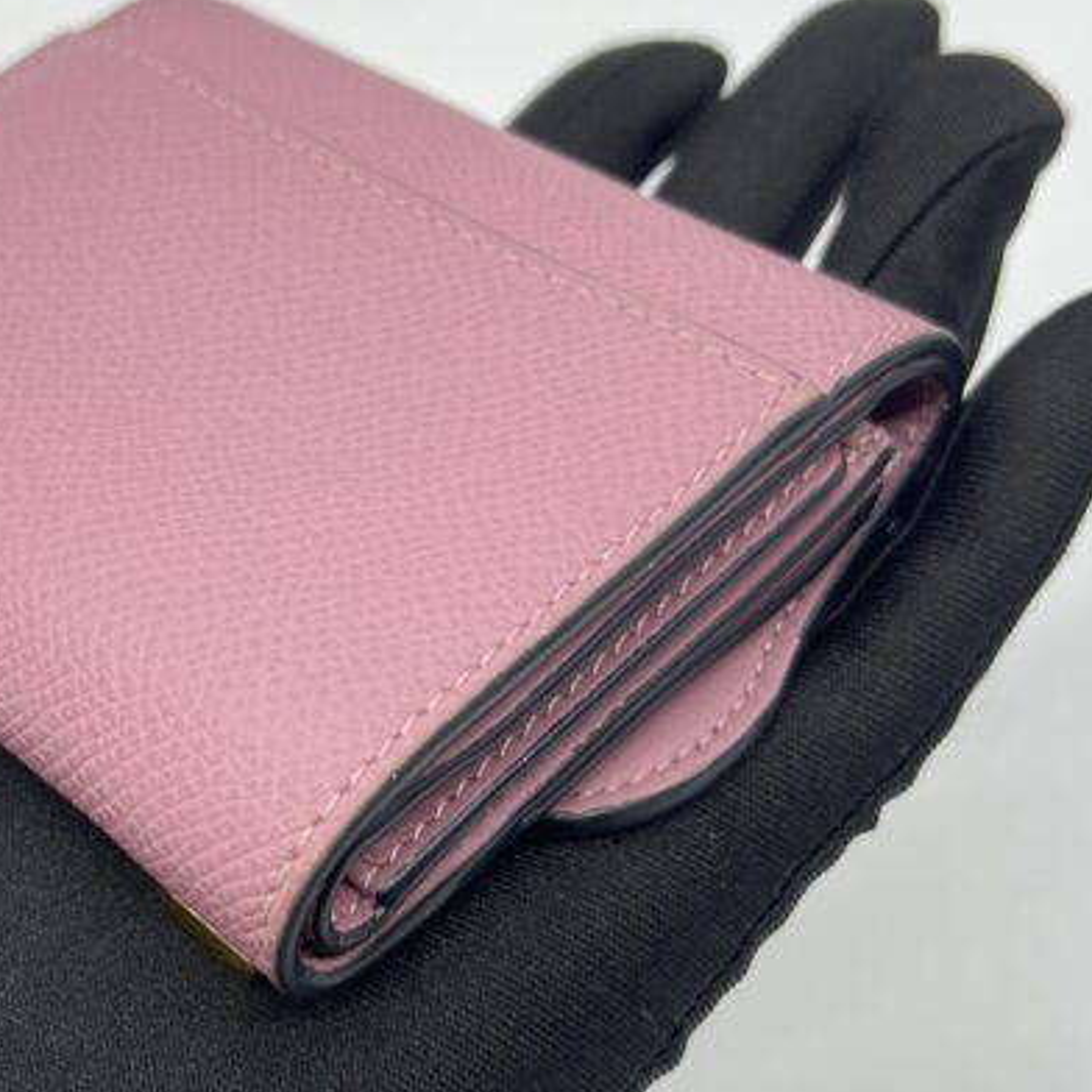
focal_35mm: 60
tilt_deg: -49.2
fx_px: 2141
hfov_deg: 28.3
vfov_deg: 28.5
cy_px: 669
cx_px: 315
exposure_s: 1/100
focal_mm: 5.7
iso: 40
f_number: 1.5
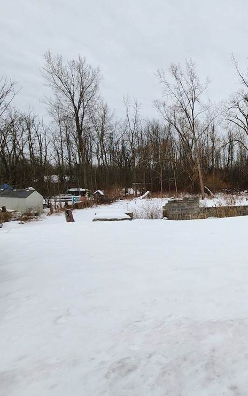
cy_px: 195
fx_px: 206
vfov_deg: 88.0
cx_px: 258
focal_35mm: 19
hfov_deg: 48.7
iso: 50
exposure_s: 1/535
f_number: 2.2
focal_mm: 2.2
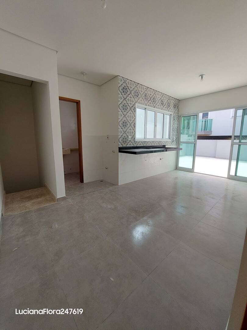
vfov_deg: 106.2
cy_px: 165
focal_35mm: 13
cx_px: 124
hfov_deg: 89.9
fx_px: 124
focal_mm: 1.74
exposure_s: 1/190
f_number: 2.2
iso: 40
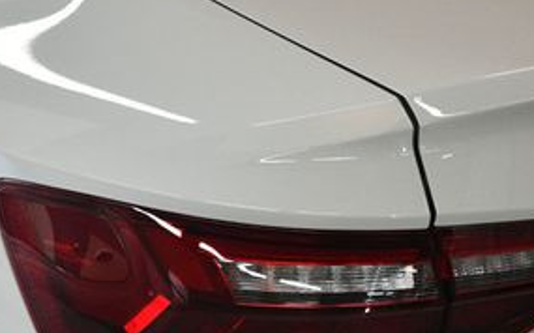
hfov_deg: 20.2
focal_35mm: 103
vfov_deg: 12.5
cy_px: 350
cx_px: 335
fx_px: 1499
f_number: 4
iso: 800
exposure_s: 1/160
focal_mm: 30
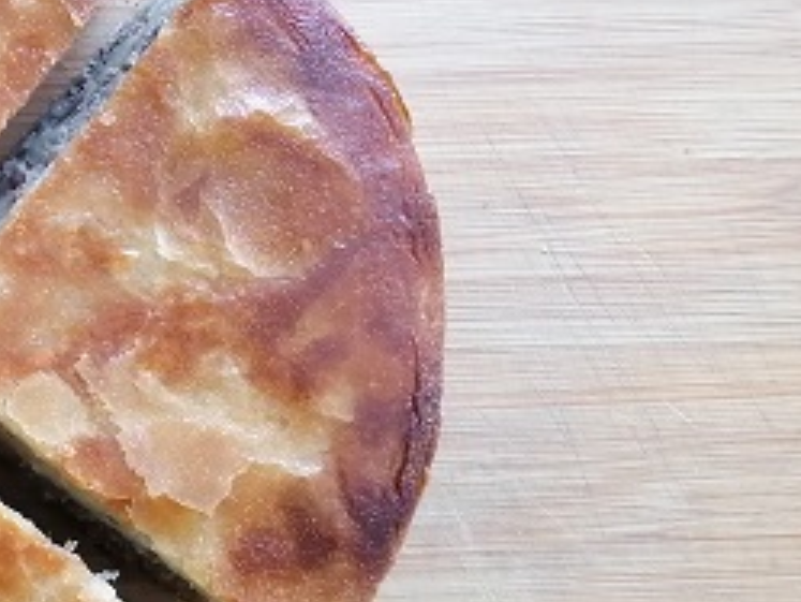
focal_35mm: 65
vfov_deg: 22.6
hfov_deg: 26.6
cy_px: 328
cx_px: -148
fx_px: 1505
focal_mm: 4.75
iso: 320
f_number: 1.8
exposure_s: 1/33.3
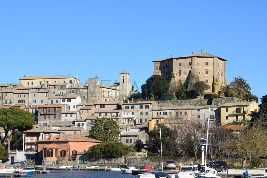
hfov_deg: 24.6
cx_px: 134
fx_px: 612
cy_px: 89
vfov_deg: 16.6
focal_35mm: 82
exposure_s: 1/400
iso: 200
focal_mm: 55
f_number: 10
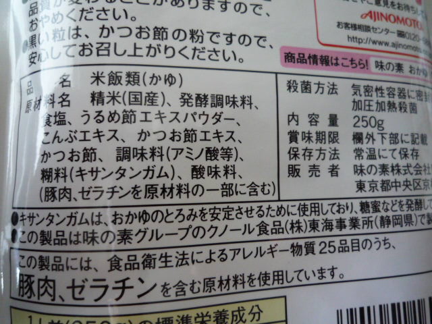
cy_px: 162
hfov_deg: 69.4
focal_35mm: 25
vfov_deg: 54.9
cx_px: 216
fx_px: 312
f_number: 2.8
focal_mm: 4.4
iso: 400
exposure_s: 1/15
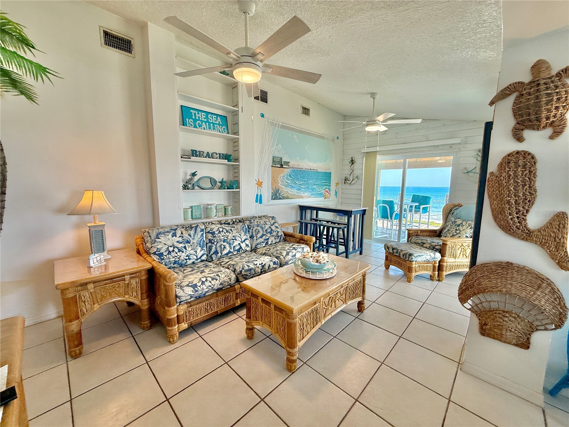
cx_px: 284
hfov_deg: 102.1
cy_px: 214
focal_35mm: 14
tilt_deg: -6.7
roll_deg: -0.4
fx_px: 230
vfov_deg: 85.7
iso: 64
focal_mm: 2.22
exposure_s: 1/191
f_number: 2.2
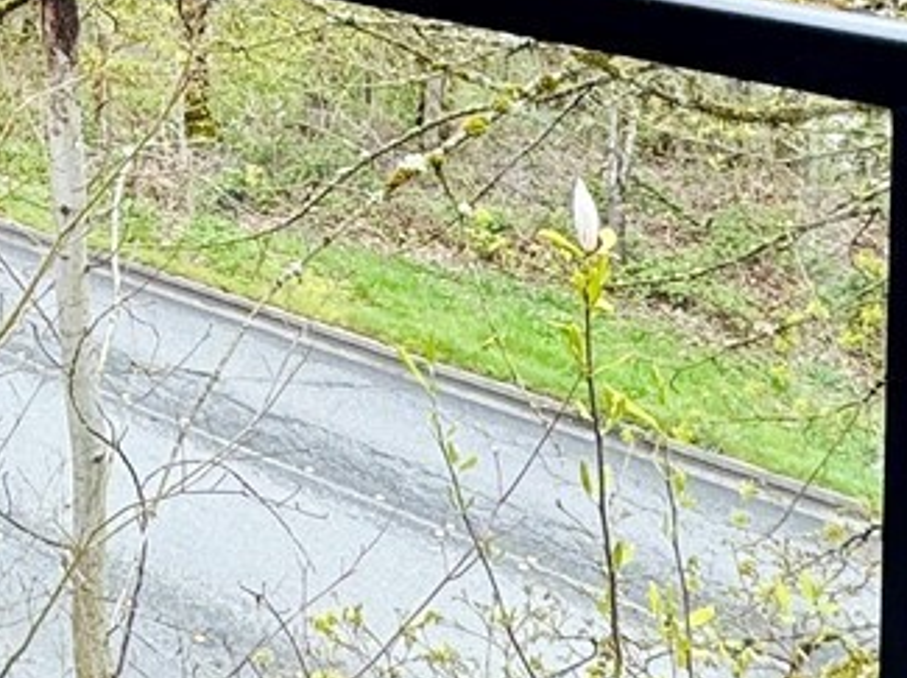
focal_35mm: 69
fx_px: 1806
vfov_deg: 18.6
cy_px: -363
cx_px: -209
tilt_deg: -0.7
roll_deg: +0.1
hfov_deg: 25.1
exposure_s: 1/421
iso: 40
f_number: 2.2
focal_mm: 2.22
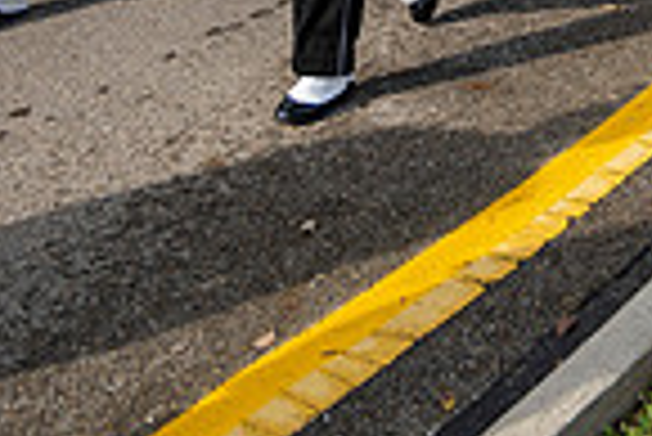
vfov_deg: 12.9
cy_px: -366
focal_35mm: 96
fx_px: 1740
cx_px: 535
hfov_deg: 20.9
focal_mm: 24
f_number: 4
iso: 125
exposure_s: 1/1600
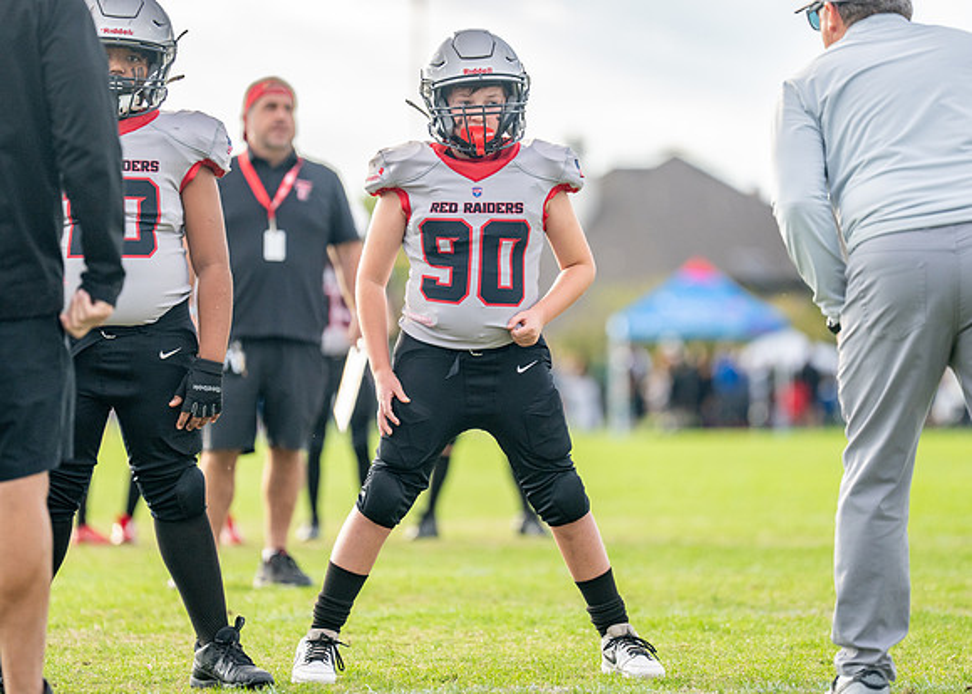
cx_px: 481
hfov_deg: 8.1
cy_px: 301
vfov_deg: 5.8
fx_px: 6857
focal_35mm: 248
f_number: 2.8
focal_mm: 200
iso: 500
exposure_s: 1/1250
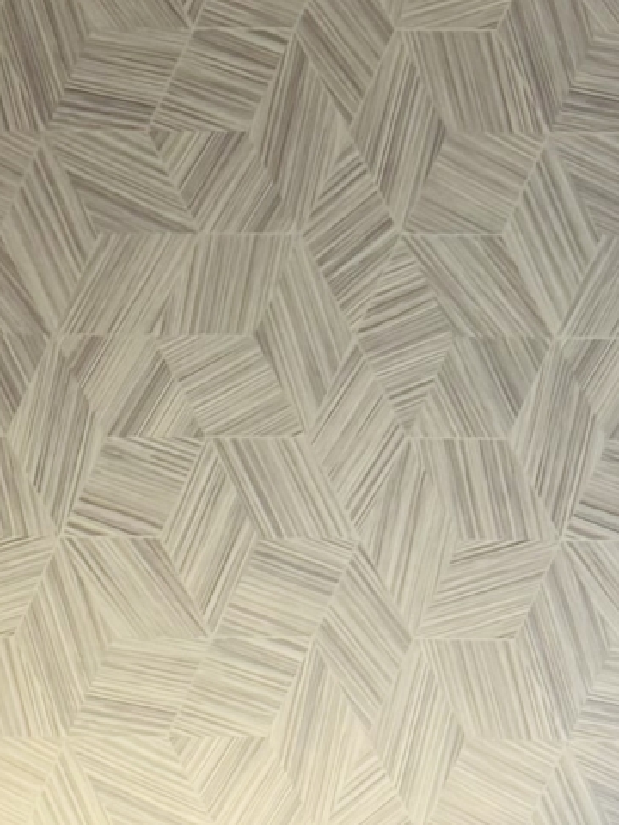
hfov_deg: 10.2
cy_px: 1224
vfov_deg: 14.4
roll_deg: -0.2
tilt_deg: -4.5
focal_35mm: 128
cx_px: 1436
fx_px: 3052
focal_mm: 6.76
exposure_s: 1/100
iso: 160
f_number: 1.78
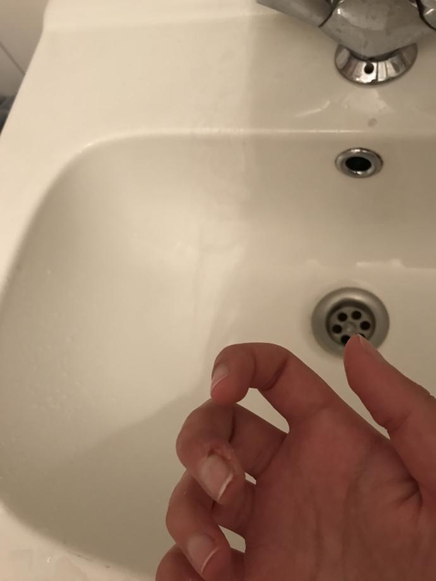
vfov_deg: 63.4
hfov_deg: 49.7
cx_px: 218
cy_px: 290
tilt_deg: -63.5
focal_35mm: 28
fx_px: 470
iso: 100
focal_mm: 3.99
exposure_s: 1/17
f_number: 1.8
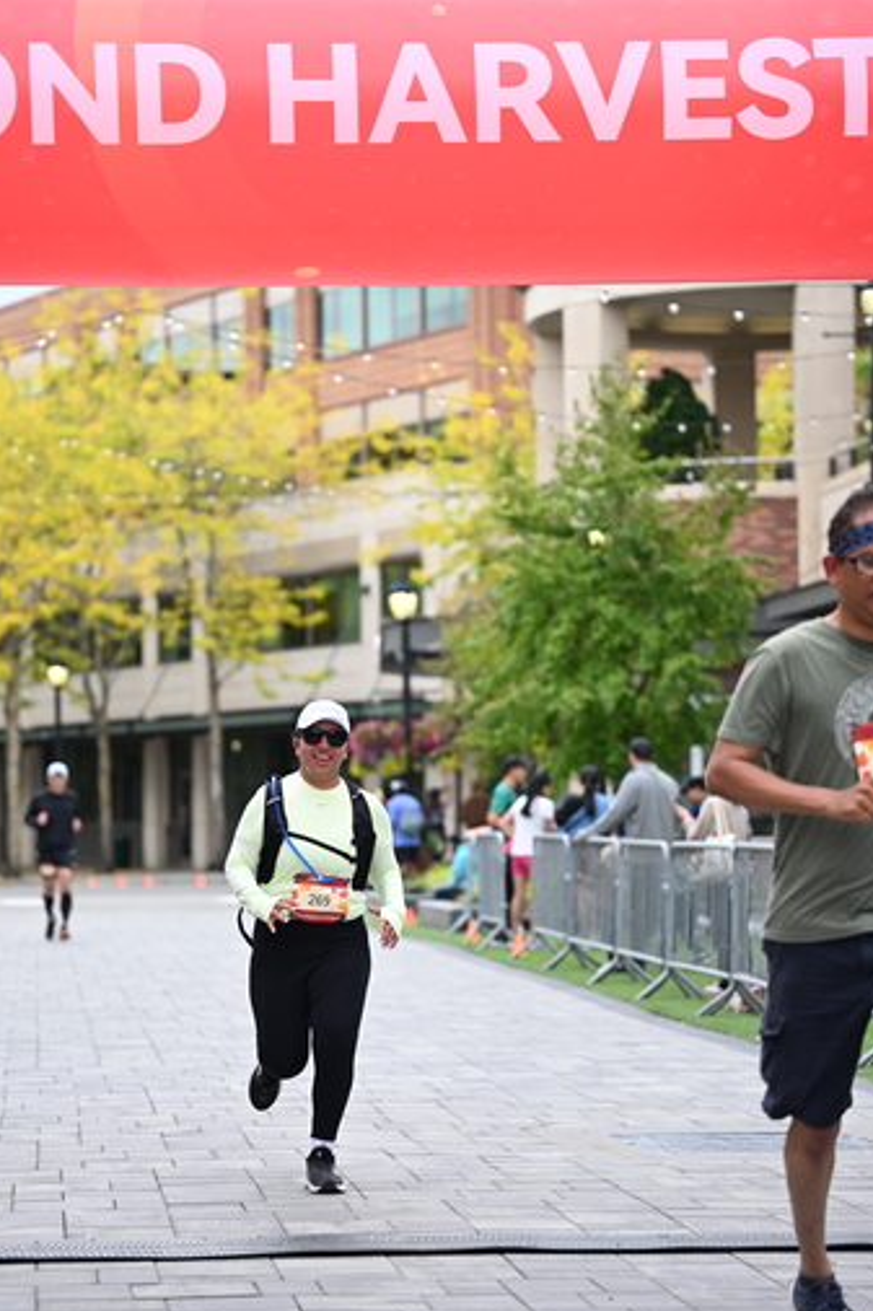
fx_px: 3603
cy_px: 648
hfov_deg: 13.8
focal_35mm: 99
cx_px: 452
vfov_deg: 20.6
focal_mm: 91
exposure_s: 1/2500
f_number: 2.8
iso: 640
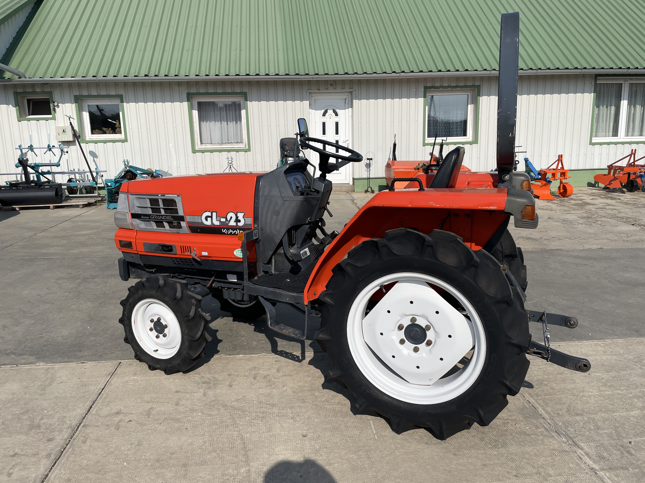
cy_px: 242
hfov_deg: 67.3
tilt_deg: -11.4
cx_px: 322
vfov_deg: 53.1
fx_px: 484
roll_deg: +2.0
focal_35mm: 26
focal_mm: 4.2
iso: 32
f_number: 1.6
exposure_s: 1/6897
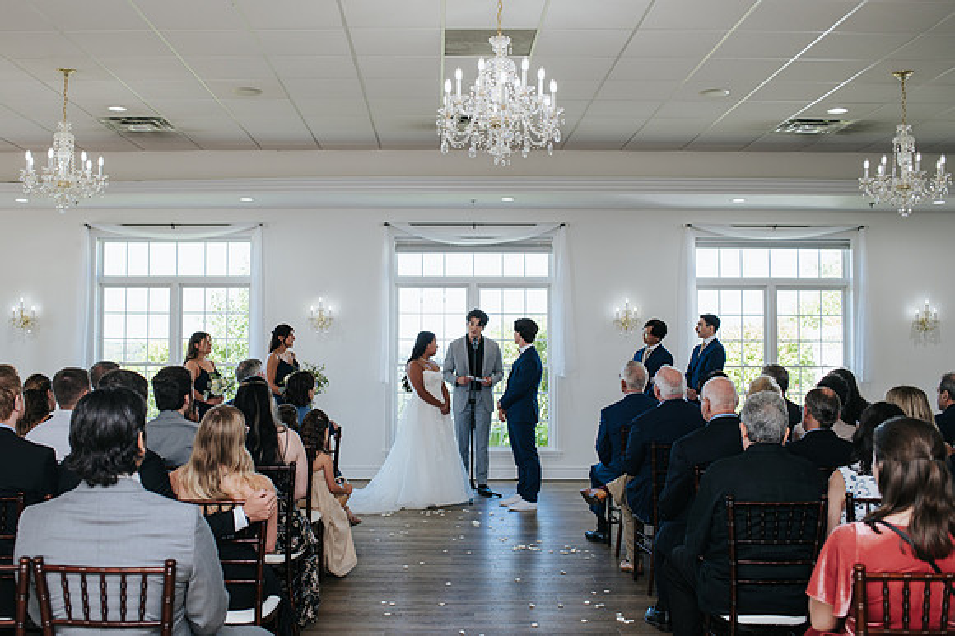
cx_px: 428
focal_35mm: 39
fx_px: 1024
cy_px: 318
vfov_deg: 34.5
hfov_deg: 49.9
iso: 250
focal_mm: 35
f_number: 3.5
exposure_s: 1/200
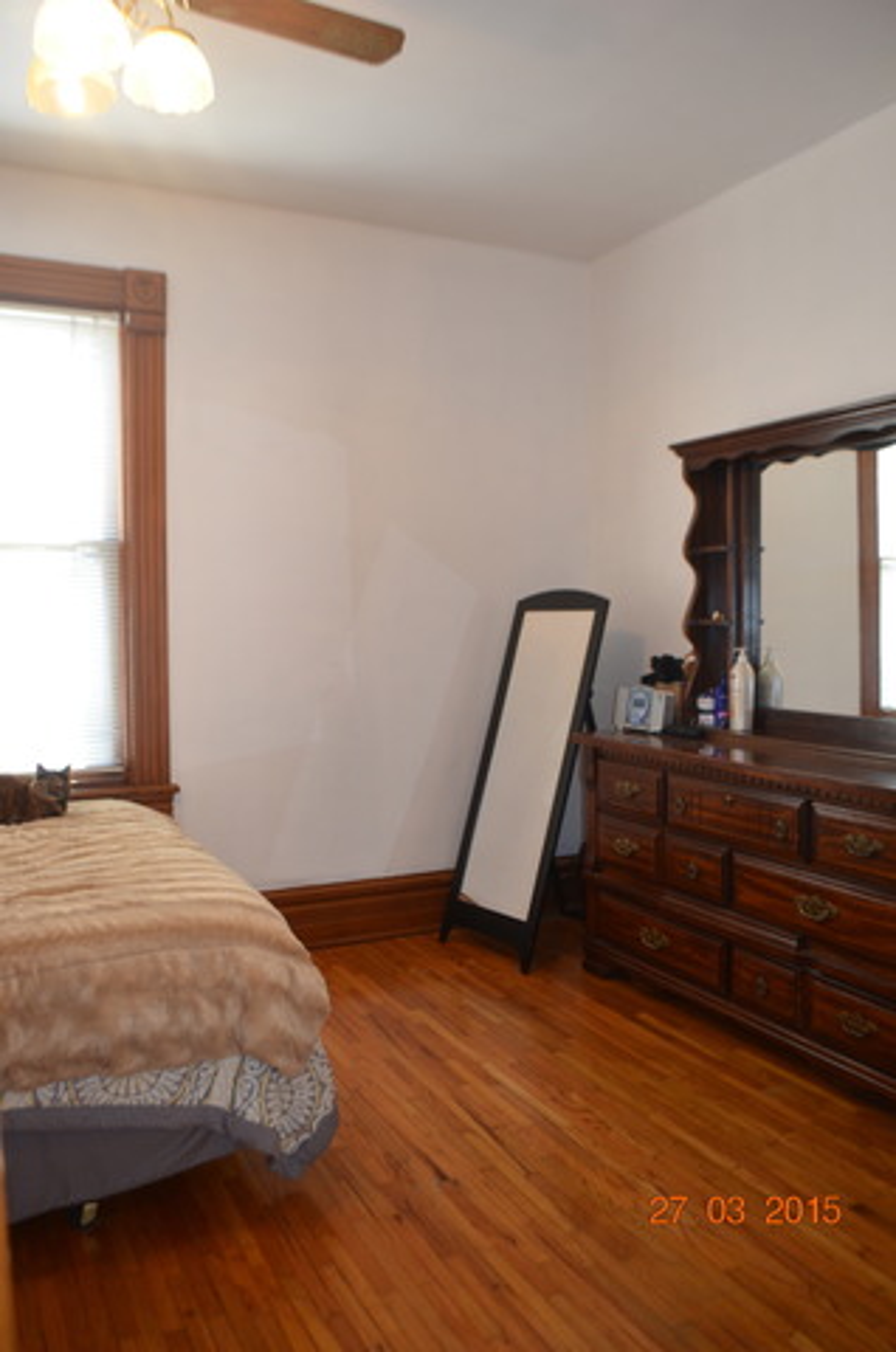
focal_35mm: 27
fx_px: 1012
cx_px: 448
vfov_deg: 67.5
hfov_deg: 47.7
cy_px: 676
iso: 500
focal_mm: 18
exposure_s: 1/60
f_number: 3.5
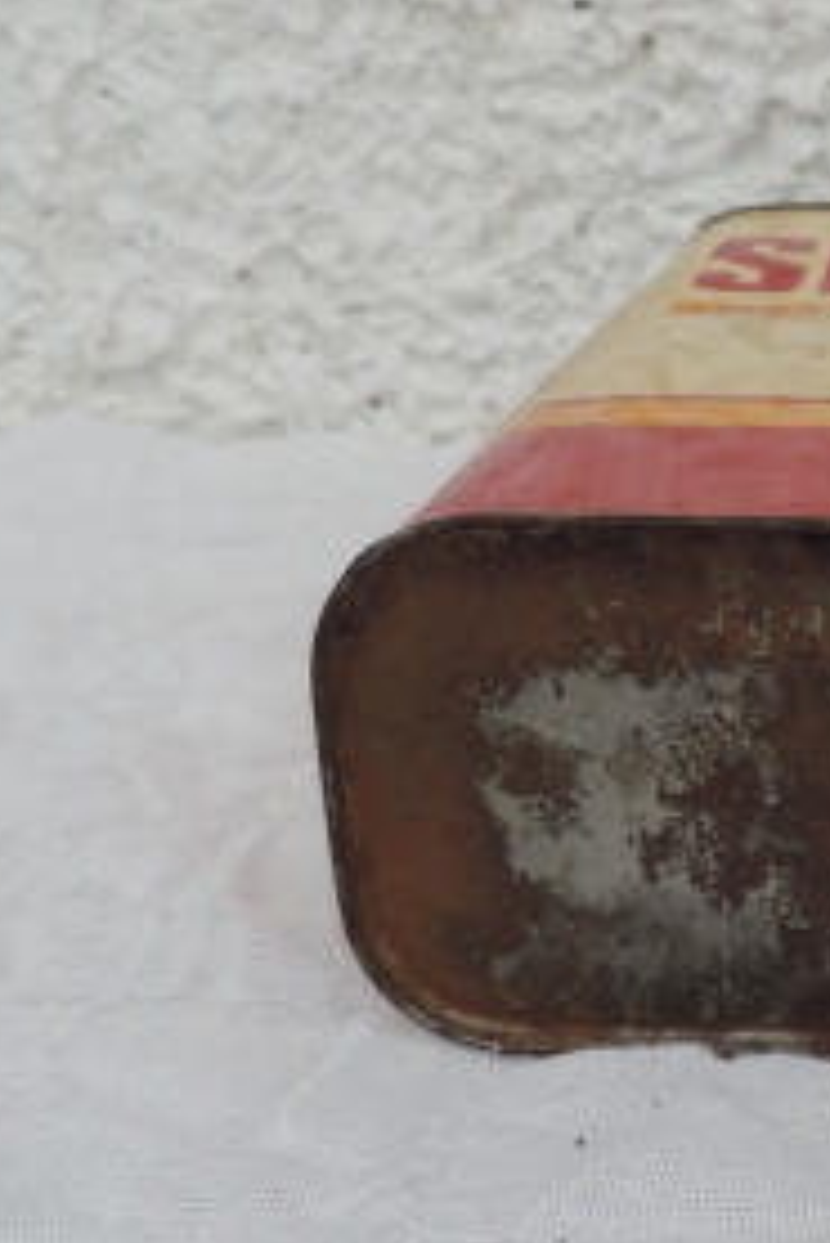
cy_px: 503
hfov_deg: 23.1
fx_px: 1865
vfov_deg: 36.7
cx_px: 987
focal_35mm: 54
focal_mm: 4.3
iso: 80
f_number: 3
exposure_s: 1/125
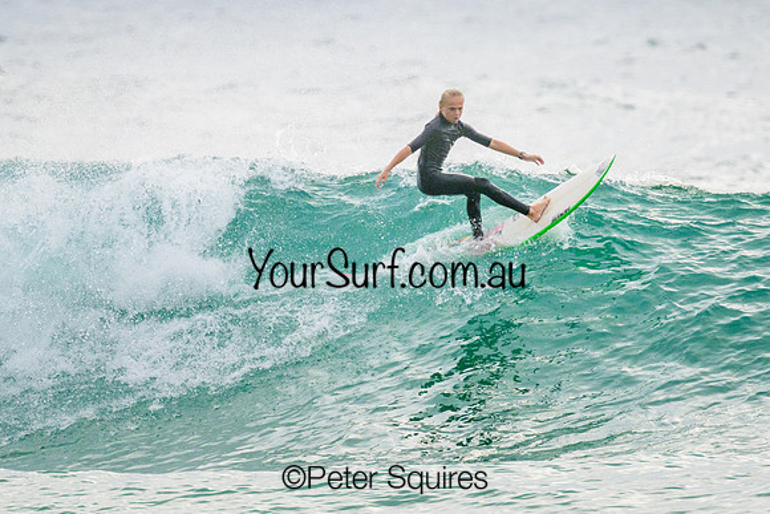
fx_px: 21652
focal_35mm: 1012
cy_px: 195
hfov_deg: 2.0
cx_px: 393
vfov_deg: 1.4
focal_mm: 800
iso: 1800
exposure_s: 1/2000
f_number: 11
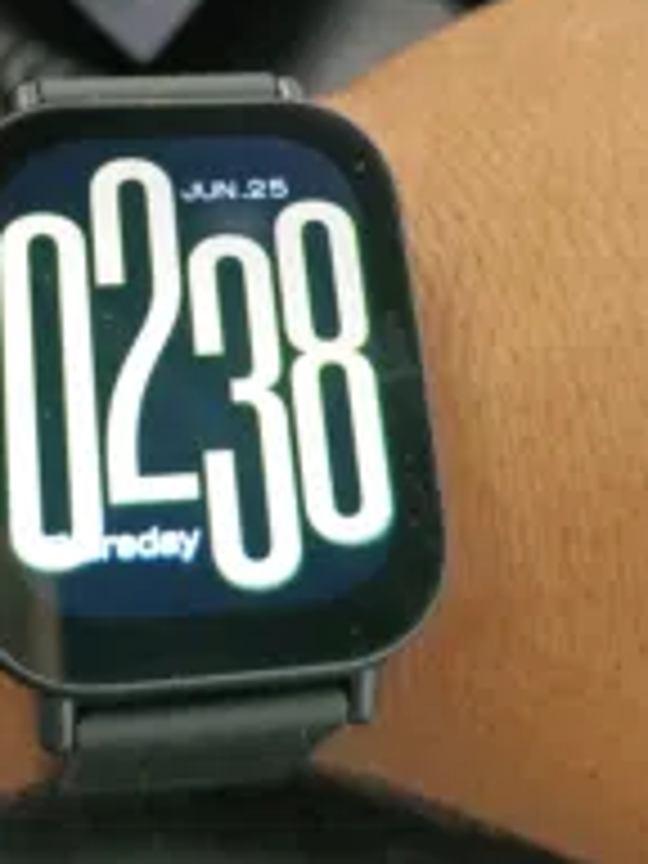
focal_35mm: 50
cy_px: 184
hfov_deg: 28.7
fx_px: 1248
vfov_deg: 37.0
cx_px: 162
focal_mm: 6.14
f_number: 1.65
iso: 962
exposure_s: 1/50
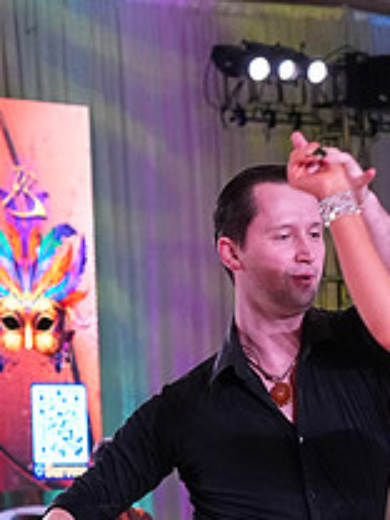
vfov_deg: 6.7
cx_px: 386
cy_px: 712
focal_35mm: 293
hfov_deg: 5.1
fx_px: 4401
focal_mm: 73
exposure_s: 1/320
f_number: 6.3
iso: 3200
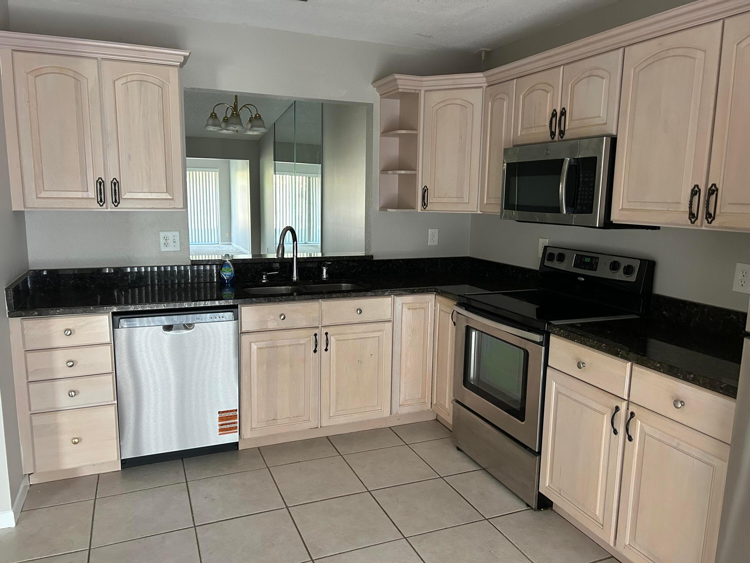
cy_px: 282
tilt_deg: -9.2
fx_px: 563
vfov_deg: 53.1
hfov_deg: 67.3
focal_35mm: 26
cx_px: 375
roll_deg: -0.5
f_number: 1.5
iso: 320
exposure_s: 1/60
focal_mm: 5.7
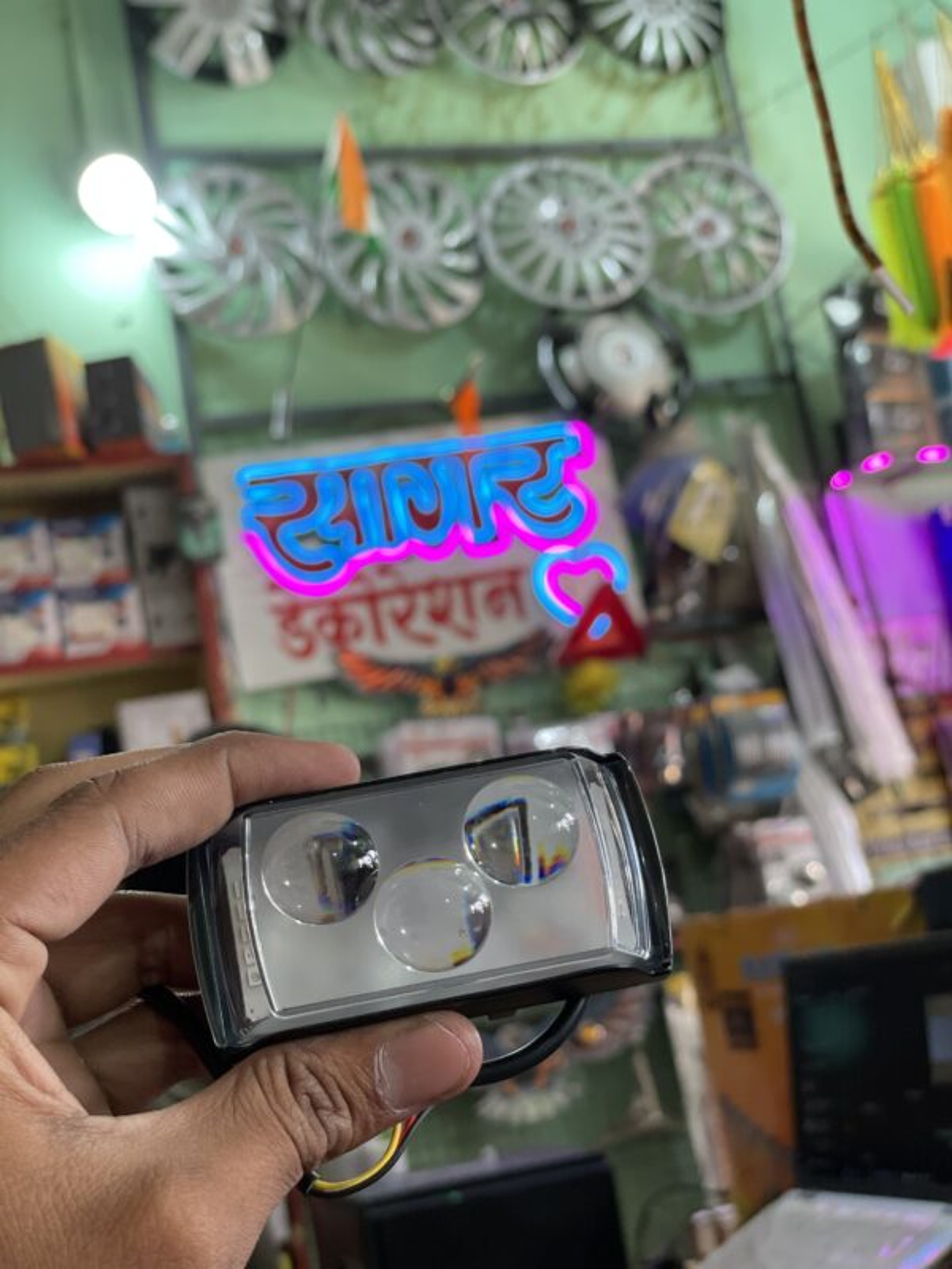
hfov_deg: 28.0
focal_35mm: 52
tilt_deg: +10.7
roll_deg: +10.9
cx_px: 476
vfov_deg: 36.8
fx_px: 1907
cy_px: 634
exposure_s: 1/100
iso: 125
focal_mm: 6
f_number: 2
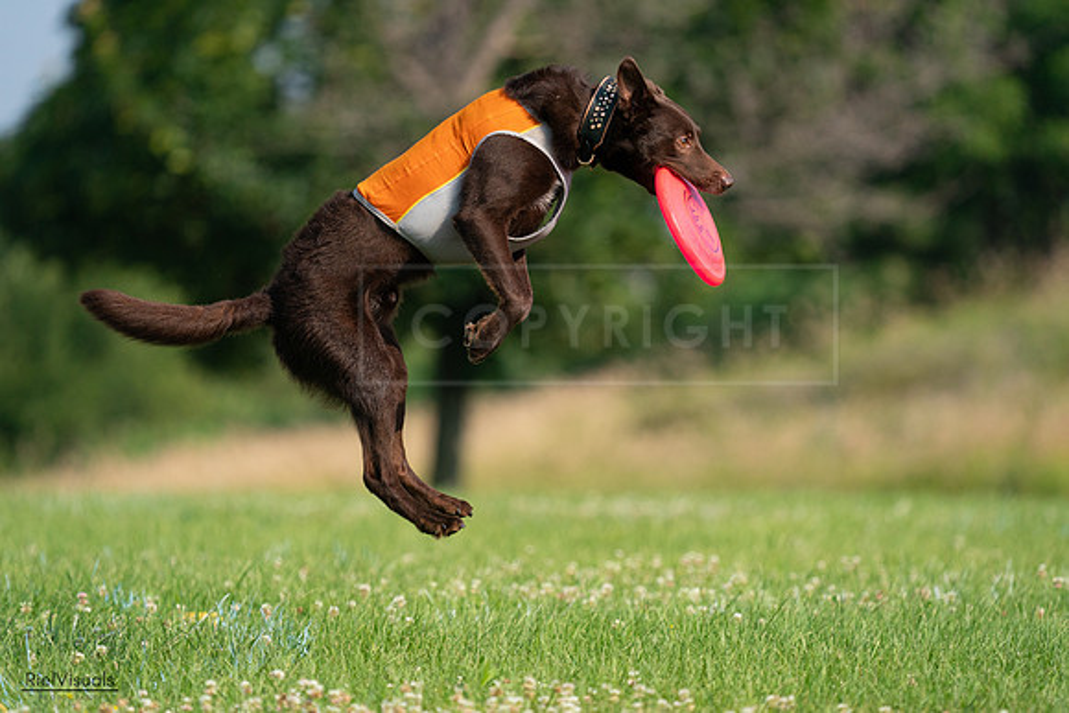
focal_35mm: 433
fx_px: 12860
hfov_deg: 4.8
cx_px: 534
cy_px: 356
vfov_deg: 3.2
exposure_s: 1/4000
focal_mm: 433
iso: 1250
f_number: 6.3
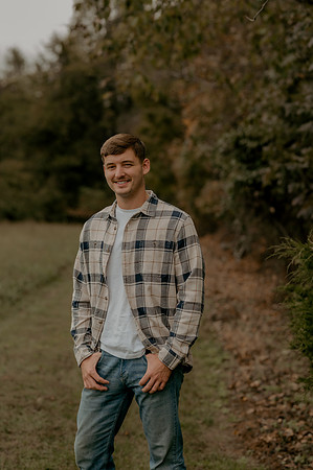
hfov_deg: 16.0
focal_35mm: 85
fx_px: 1111
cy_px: 235
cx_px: 156
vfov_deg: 23.9
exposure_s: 1/640
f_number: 2.8
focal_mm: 85
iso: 125
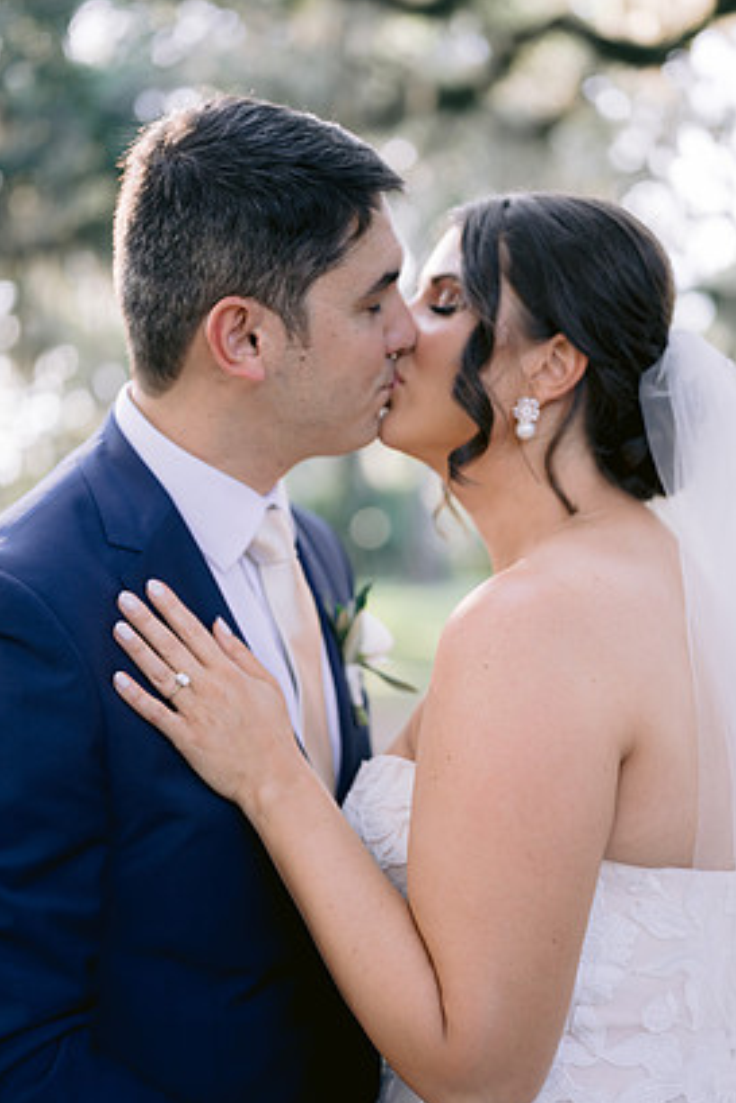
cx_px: 396
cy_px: 556
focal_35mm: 55
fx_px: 1685
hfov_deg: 24.6
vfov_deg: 36.2
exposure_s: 1/320
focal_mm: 50
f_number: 1.8
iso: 160
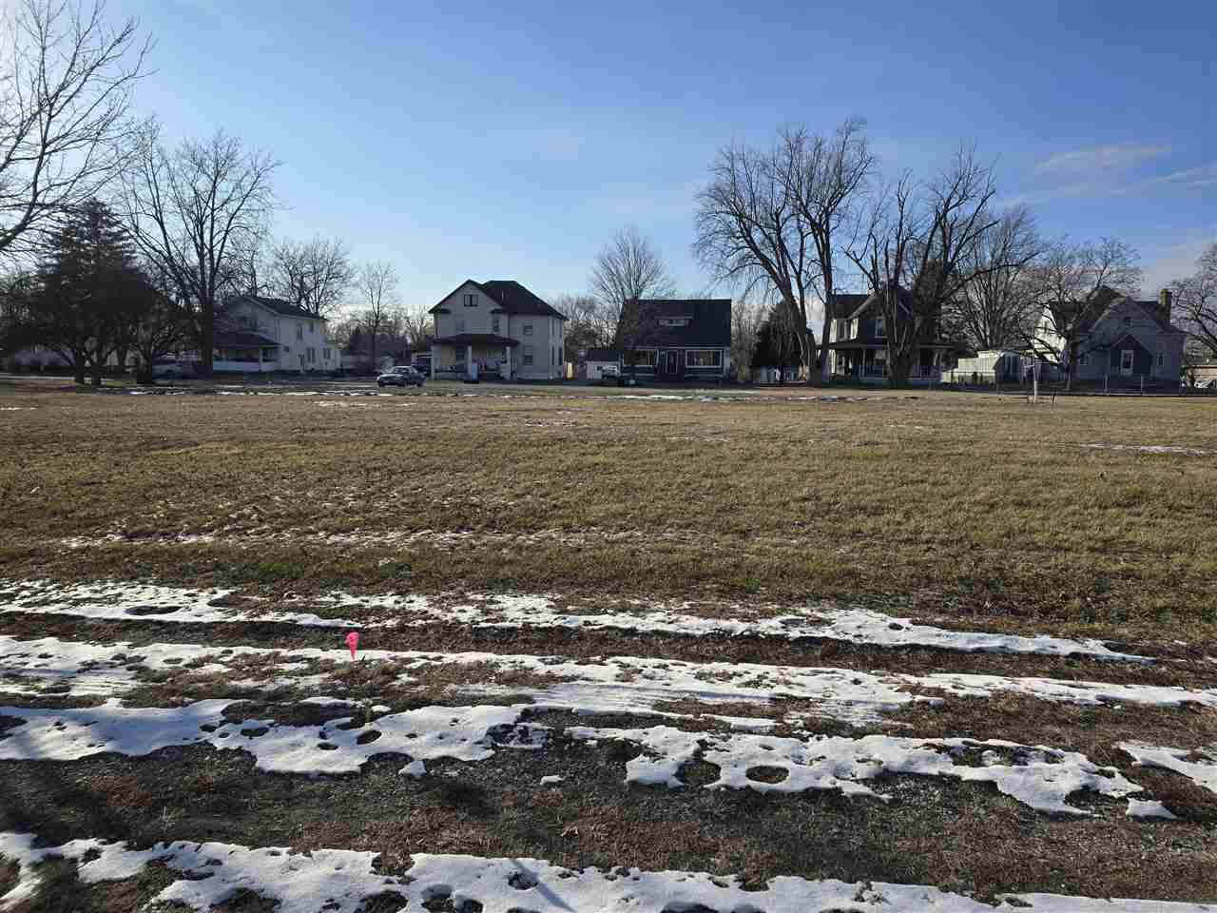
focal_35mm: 23
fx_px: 809
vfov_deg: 58.9
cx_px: 608
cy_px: 456
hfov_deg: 73.9
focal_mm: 6.3
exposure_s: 1/960
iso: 12
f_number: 1.7
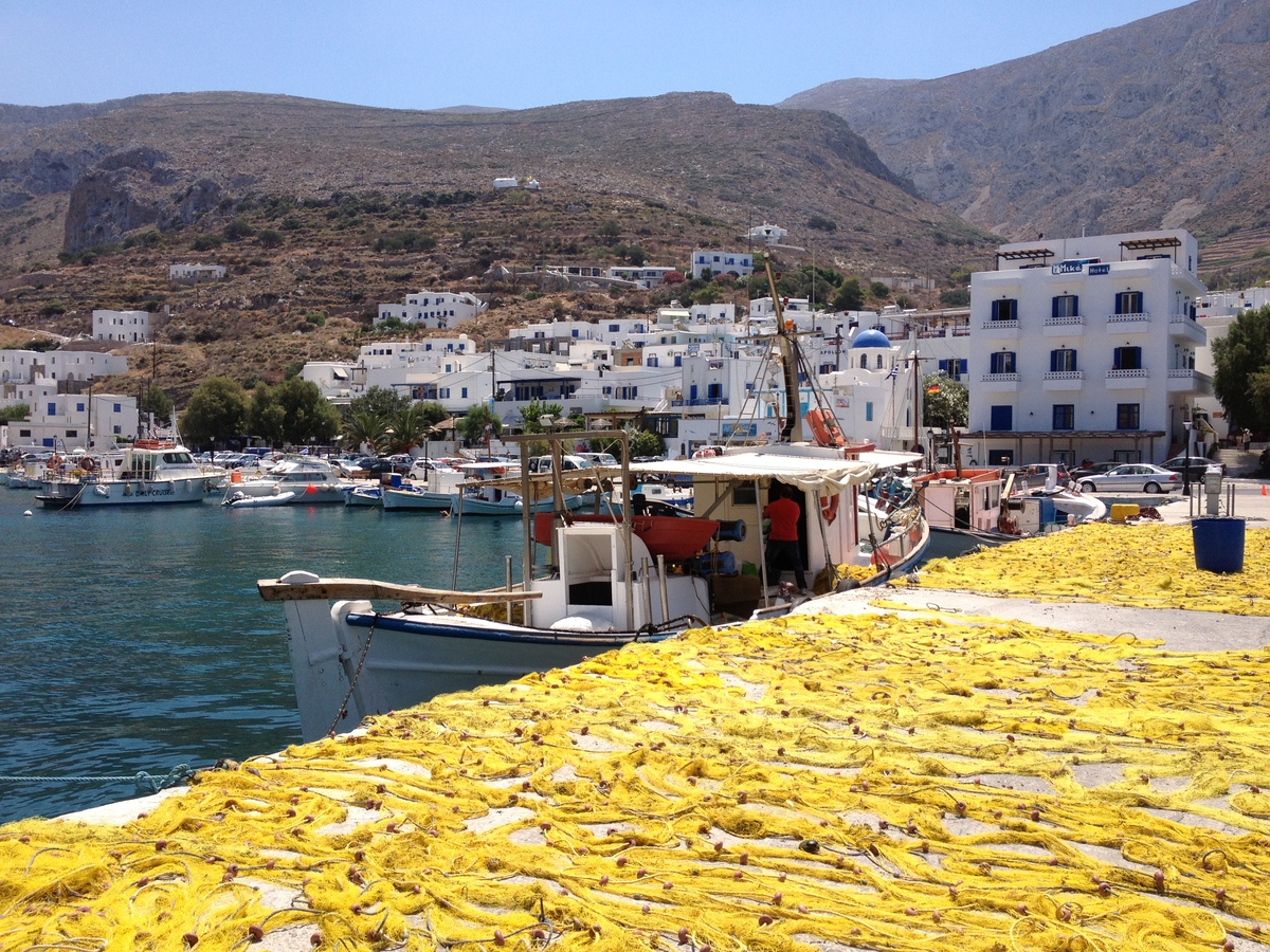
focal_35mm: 35
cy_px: 476
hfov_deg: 52.6
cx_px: 635
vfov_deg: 40.7
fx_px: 1284
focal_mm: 4.28
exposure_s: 1/1972
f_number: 2.4
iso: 50
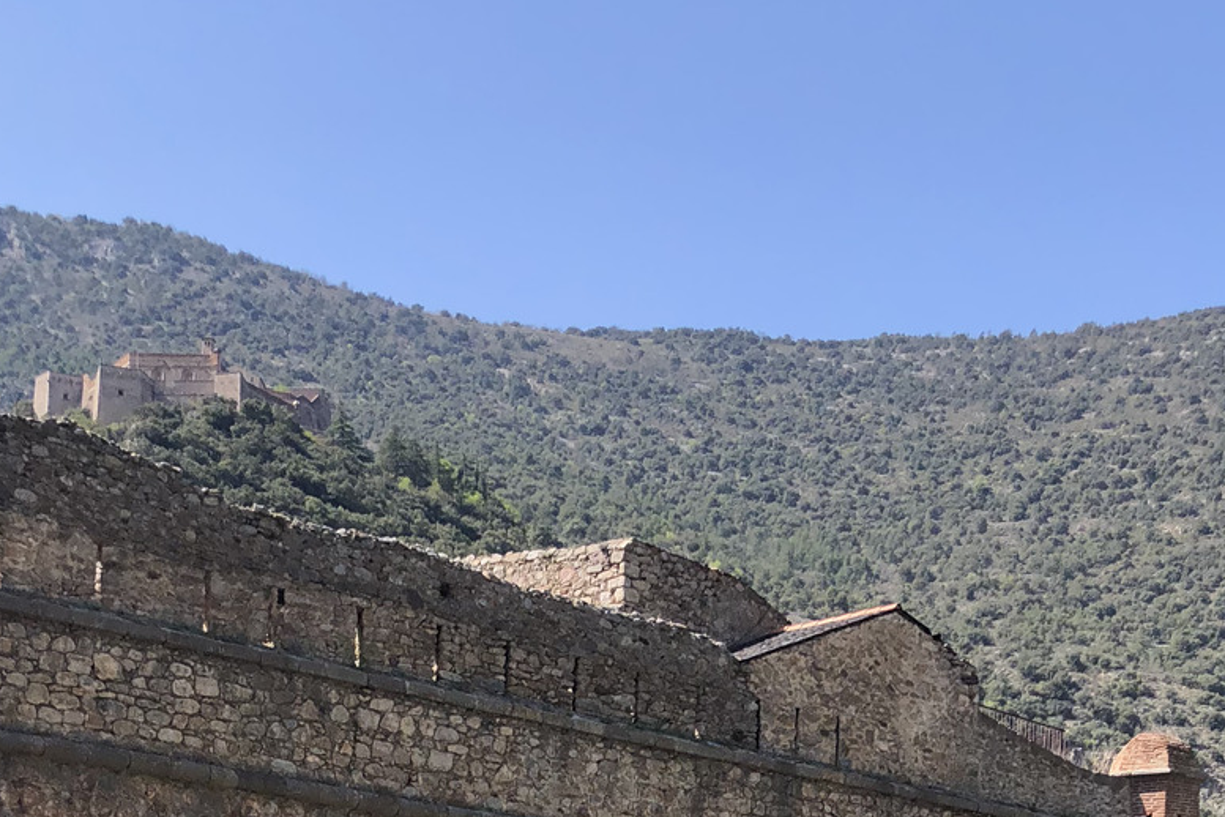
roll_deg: -0.6
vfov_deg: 19.7
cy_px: 1219
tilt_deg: -2.4
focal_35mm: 60
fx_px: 2042
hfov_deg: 33.4
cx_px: 531
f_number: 1.8
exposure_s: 1/1845
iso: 20
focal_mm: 4
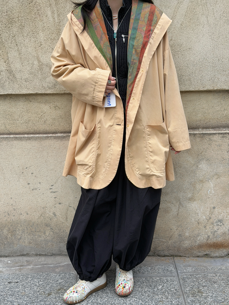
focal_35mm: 49
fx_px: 432
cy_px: 152
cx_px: 112
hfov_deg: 29.7
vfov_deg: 38.9
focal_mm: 6.76
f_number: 1.78
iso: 64
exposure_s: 1/987
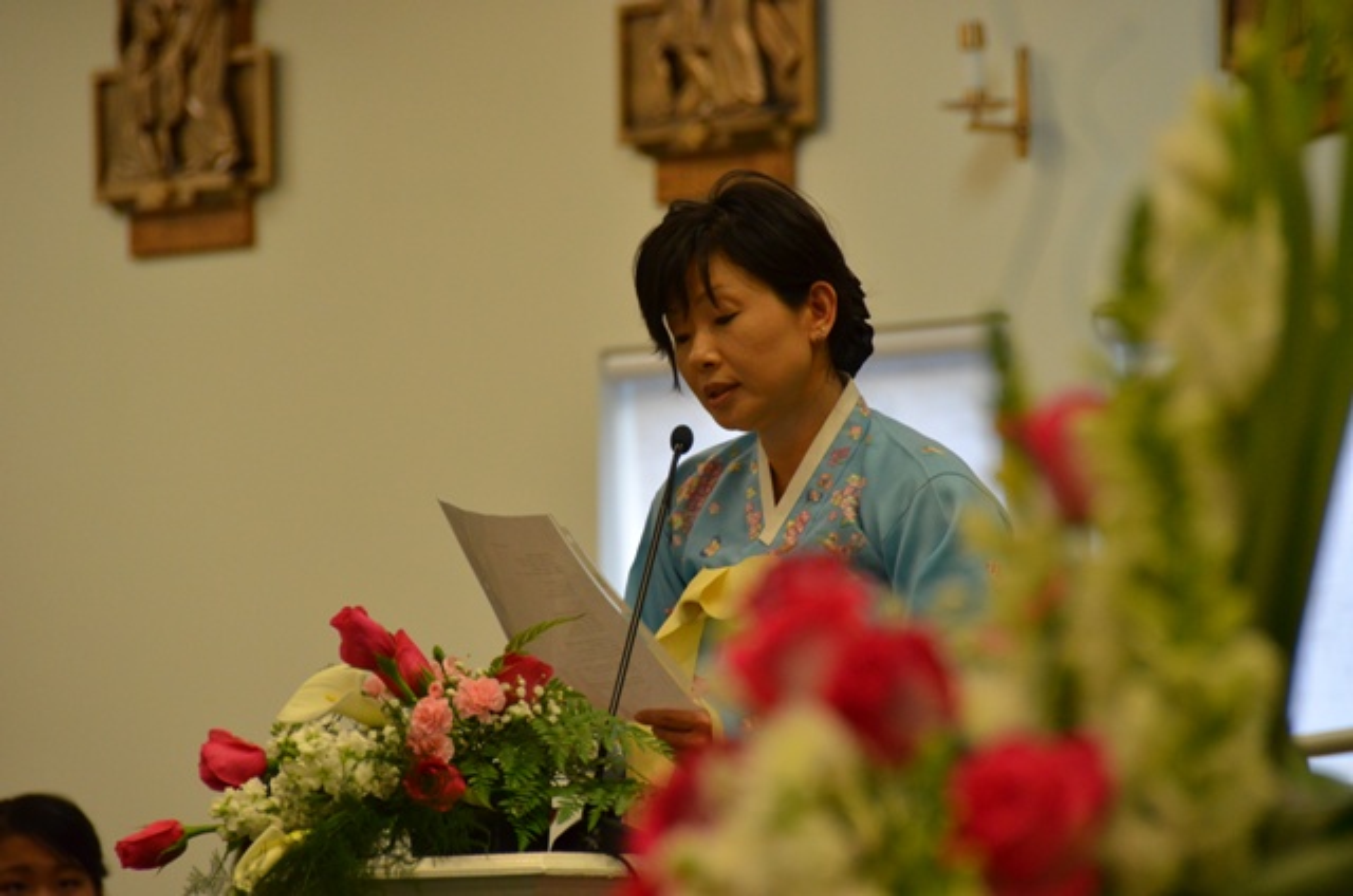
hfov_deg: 6.9
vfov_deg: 4.6
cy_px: 448
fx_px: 11252
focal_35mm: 300
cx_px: 676
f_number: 5.6
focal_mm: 200
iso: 1600
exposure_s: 1/80
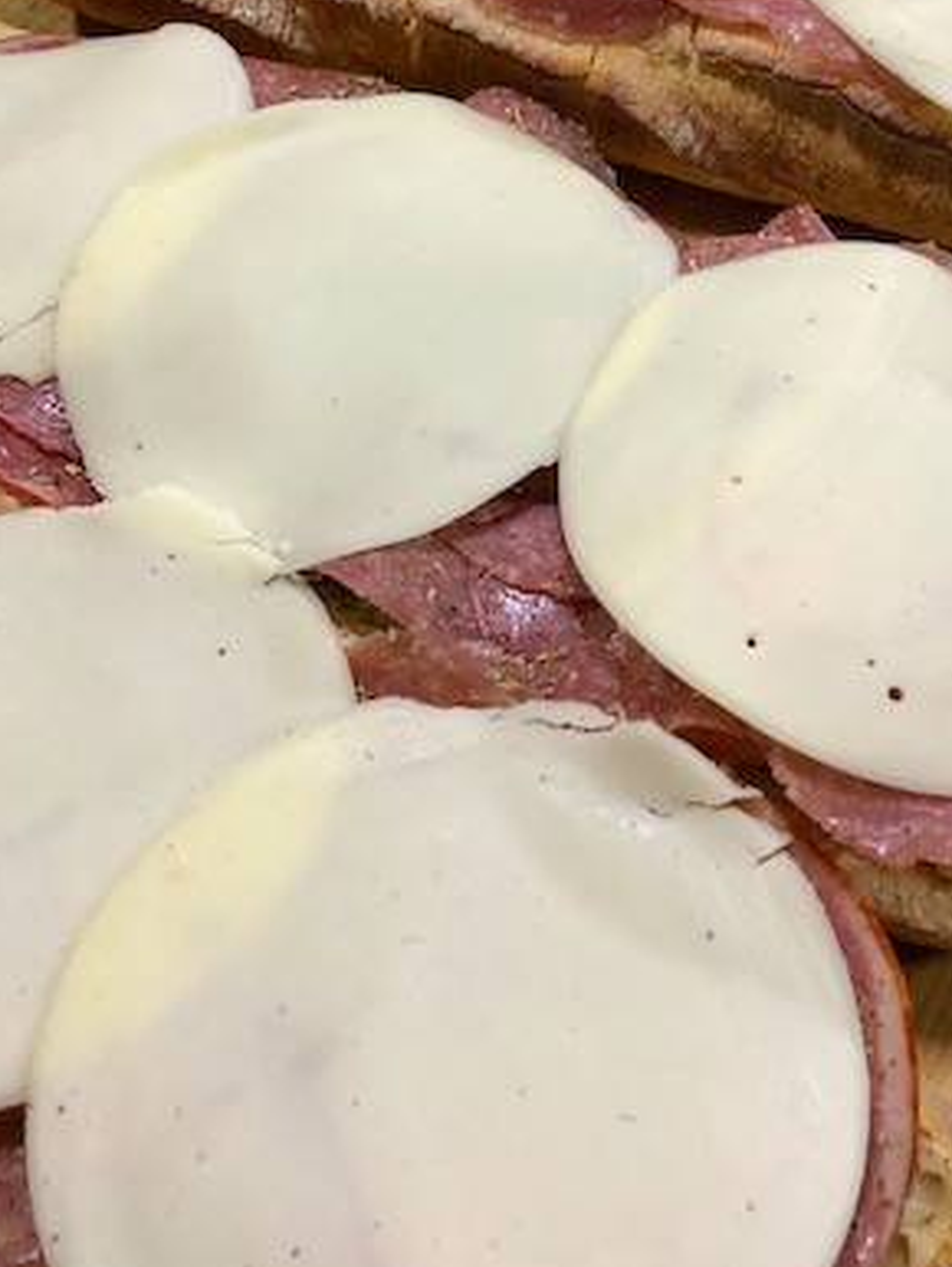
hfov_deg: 24.9
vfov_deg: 31.8
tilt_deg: -45.3
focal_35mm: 58
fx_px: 2124
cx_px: 755
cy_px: 161
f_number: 1.8
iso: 40
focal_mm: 4
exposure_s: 1/17
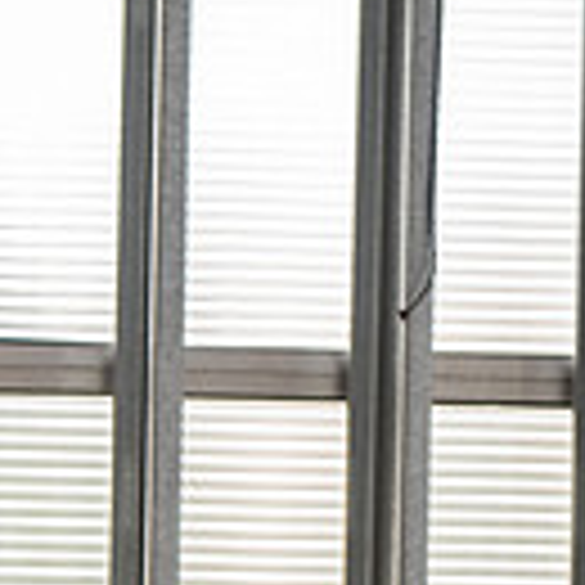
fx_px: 5067
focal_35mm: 265
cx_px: -608
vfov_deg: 6.5
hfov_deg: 6.4
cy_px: 835
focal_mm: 70
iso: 400
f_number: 2.8
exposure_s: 1/250
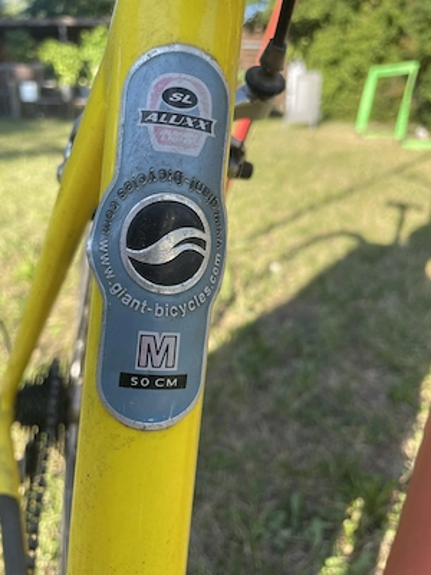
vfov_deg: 67.3
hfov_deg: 53.1
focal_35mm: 26
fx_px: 432
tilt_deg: -22.3
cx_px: 216
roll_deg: +1.8
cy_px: 288
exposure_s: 1/729
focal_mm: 4.2
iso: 32
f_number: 1.6
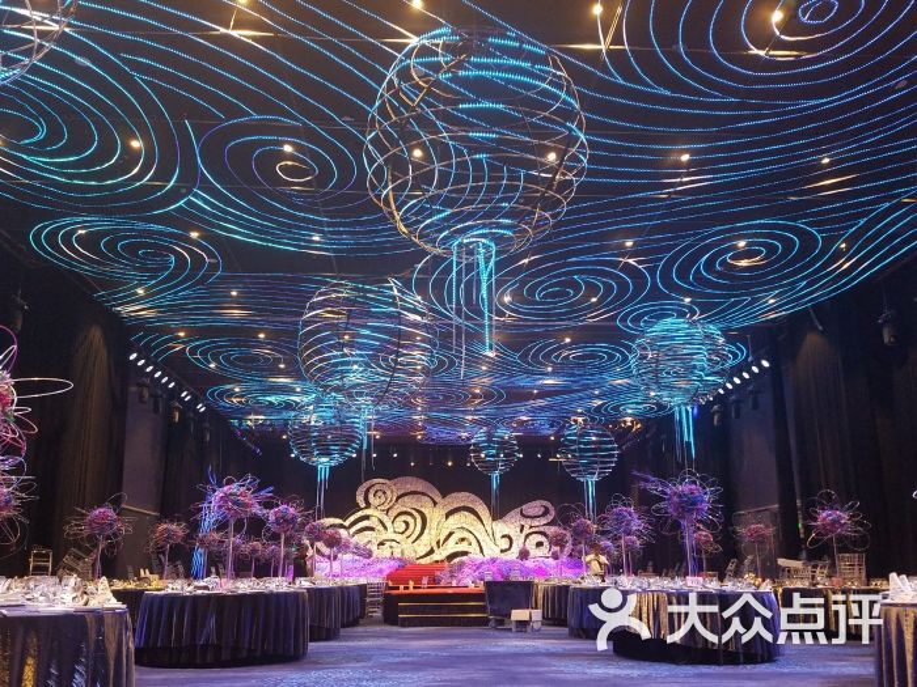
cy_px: 344
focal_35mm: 26
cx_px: 458
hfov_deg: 67.3
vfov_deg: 53.1
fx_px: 689
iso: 200
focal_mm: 4.2
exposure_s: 1/25
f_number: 1.7
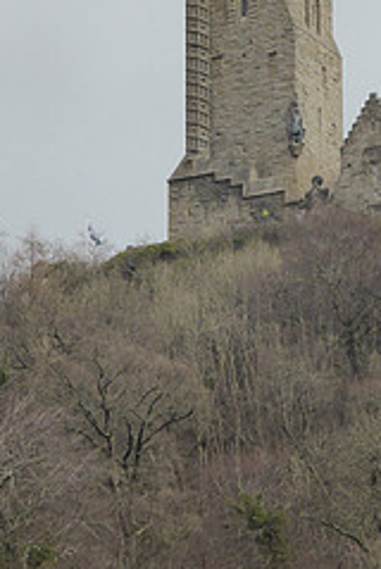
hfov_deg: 6.3
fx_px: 3435
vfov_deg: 9.5
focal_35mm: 217
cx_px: 280
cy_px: 160
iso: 200
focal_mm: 18.2
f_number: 5.3
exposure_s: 1/800
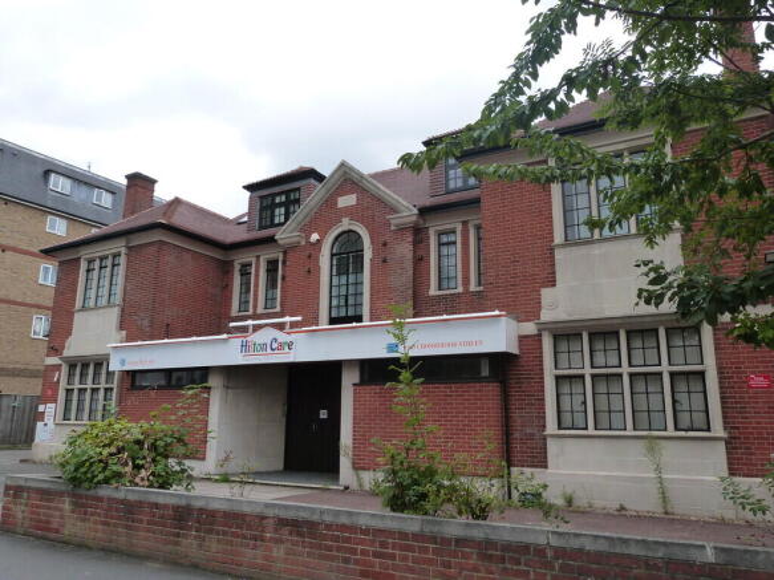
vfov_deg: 54.9
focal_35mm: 25
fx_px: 559
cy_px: 290
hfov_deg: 69.4
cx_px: 387
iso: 160
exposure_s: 1/200
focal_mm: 4.5
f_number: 4
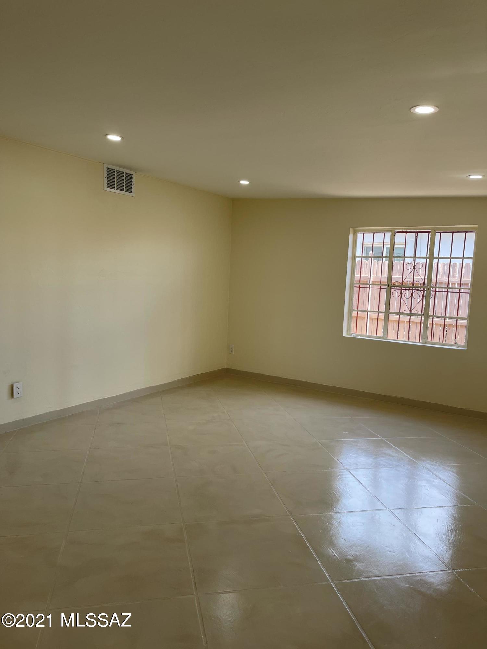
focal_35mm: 26
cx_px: 244
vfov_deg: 67.3
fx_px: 488
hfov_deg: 53.1
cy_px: 324
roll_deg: -2.2
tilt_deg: -6.2
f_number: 1.6
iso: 32
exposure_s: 1/124
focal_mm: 5.1
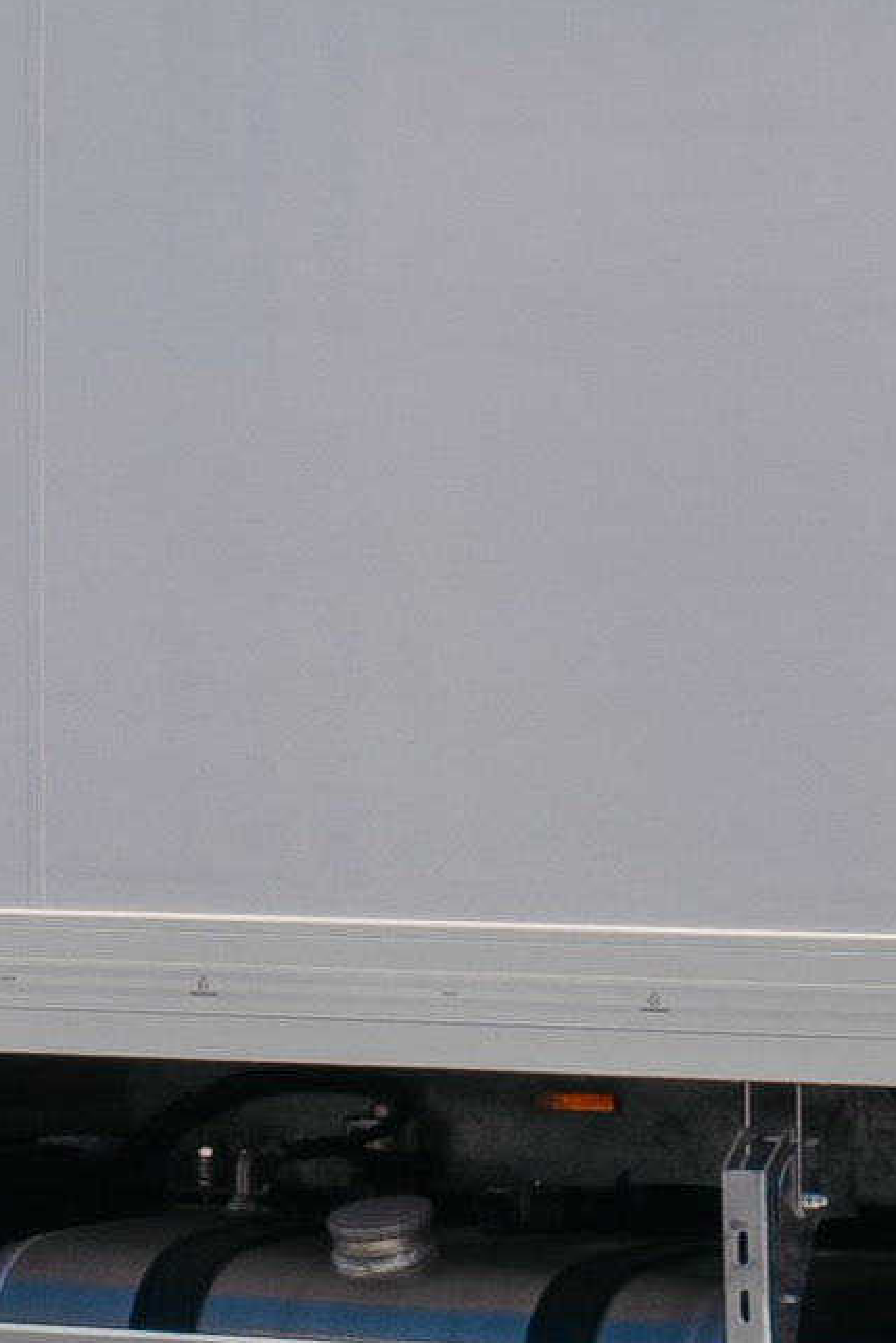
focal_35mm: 418
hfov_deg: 3.2
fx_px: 15596
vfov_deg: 4.9
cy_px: 710
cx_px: -1508
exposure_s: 1/125
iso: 160
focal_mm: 70
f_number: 16
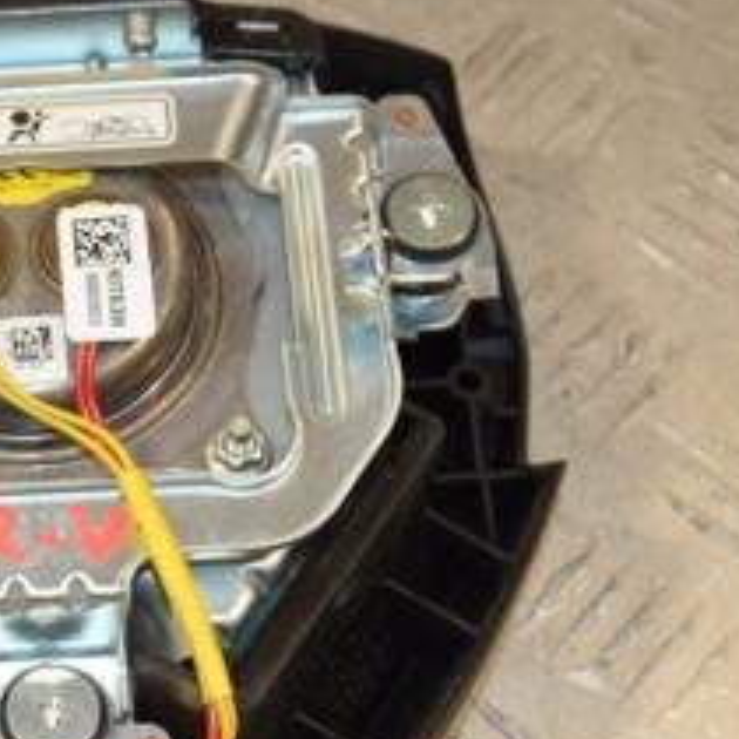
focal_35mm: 127
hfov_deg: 13.5
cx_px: -18
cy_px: 422
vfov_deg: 13.7
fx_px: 3073
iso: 800
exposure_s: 1/200
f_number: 5.6
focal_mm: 35
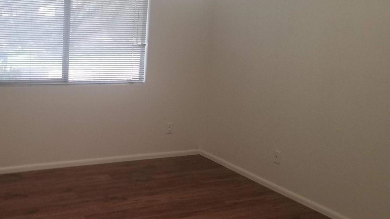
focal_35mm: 42
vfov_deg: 28.1
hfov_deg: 47.0
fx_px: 434
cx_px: 110
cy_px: 67
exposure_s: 1/40
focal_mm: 4.25
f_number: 1.7
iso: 160
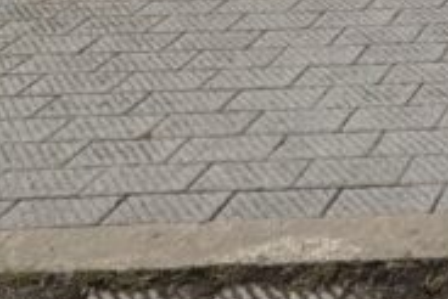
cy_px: -515
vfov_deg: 11.0
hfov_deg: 16.9
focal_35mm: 95
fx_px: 1183
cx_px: 852
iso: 56
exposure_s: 1/1355
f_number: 2.2
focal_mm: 1.85
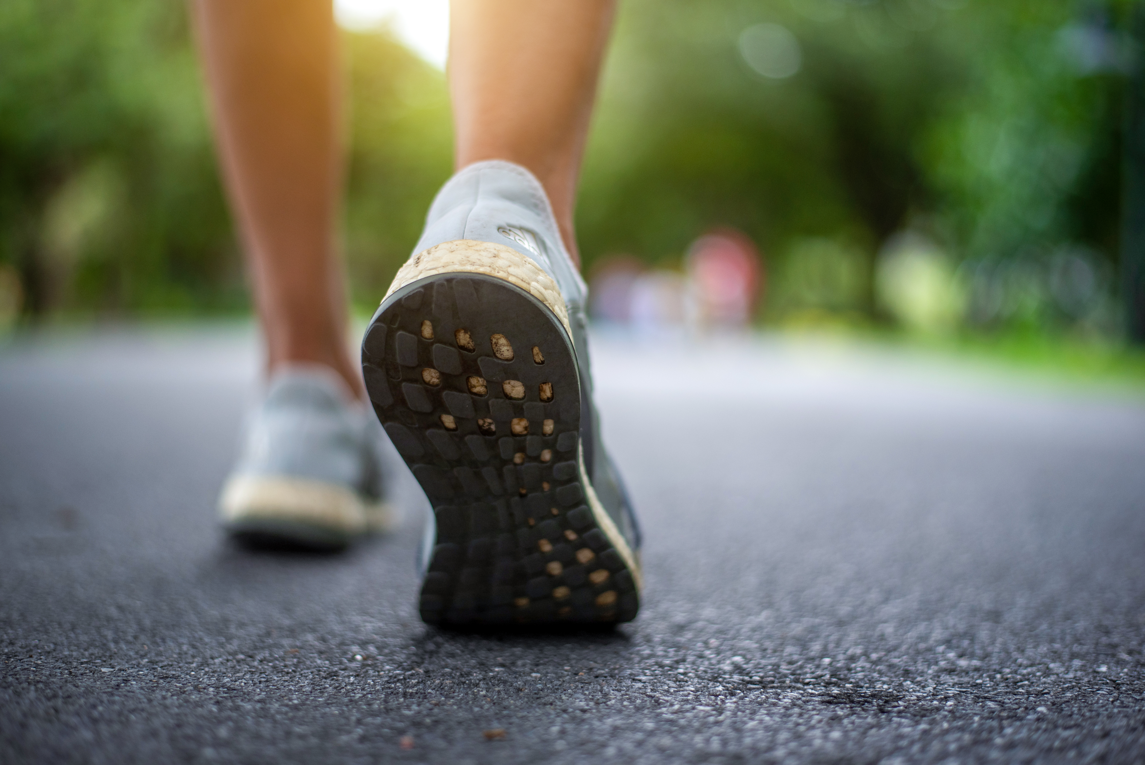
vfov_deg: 27.0
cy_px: 382
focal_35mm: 50
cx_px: 572
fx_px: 1591
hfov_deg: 39.6
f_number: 1.8
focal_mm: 50
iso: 400
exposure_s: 1/320
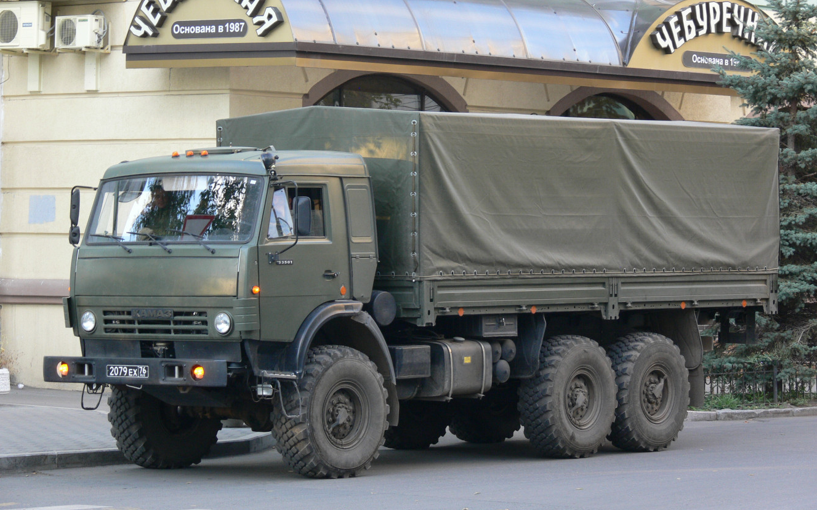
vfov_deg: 8.9
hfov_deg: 14.2
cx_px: 408
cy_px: 218
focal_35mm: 147
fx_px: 3273
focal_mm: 29.3
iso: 100
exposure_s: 1/15
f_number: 5
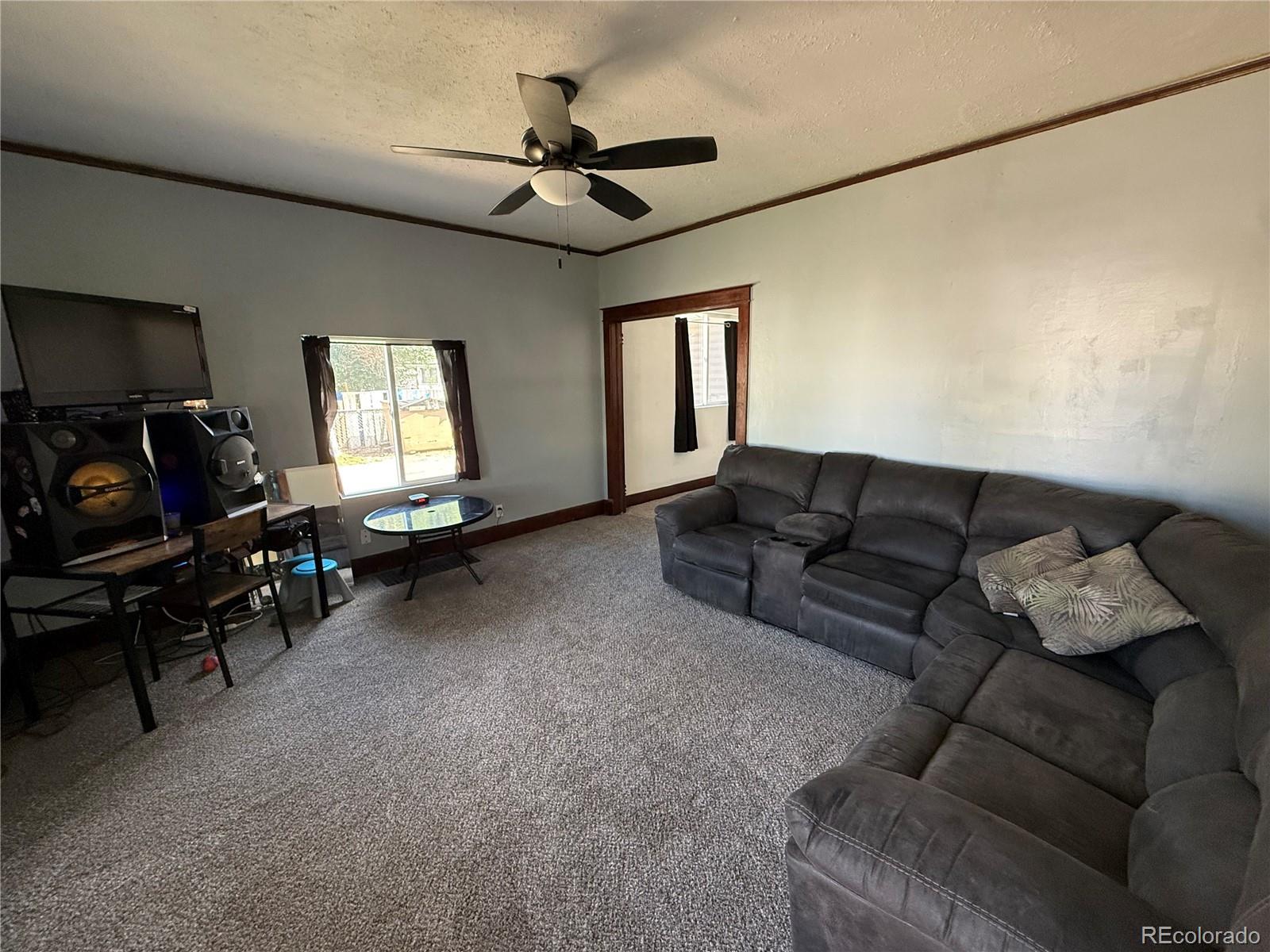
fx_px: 514
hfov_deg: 102.1
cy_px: 476
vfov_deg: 85.7
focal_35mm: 14
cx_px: 635
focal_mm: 2.22
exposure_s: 1/84
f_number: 2.2
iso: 320
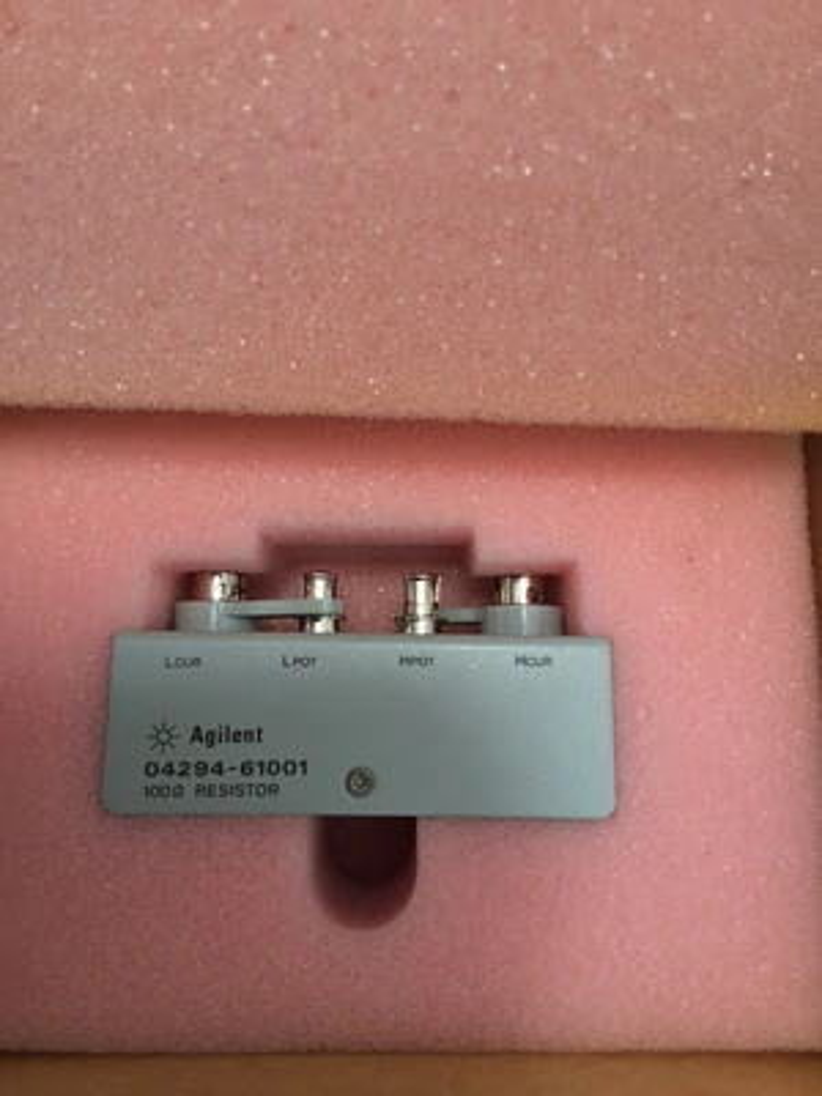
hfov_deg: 49.7
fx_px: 887
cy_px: 548
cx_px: 411
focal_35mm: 28
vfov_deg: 63.4
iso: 125
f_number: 1.9
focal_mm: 2.91
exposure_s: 1/40
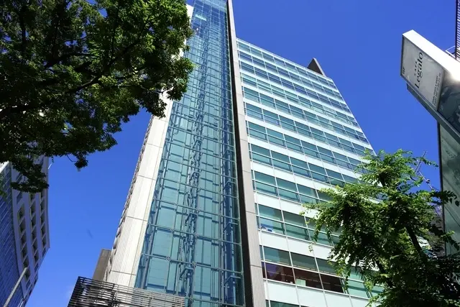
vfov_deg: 53.2
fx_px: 307
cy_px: 154
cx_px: 230
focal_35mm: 24
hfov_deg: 73.7
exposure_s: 1/200
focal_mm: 24
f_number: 10
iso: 100
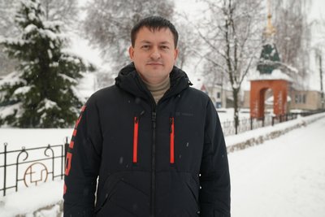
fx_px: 307
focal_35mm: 34
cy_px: 108
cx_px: 162
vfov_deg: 38.9
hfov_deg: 55.8
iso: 640
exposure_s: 1/160
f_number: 4
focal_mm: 34
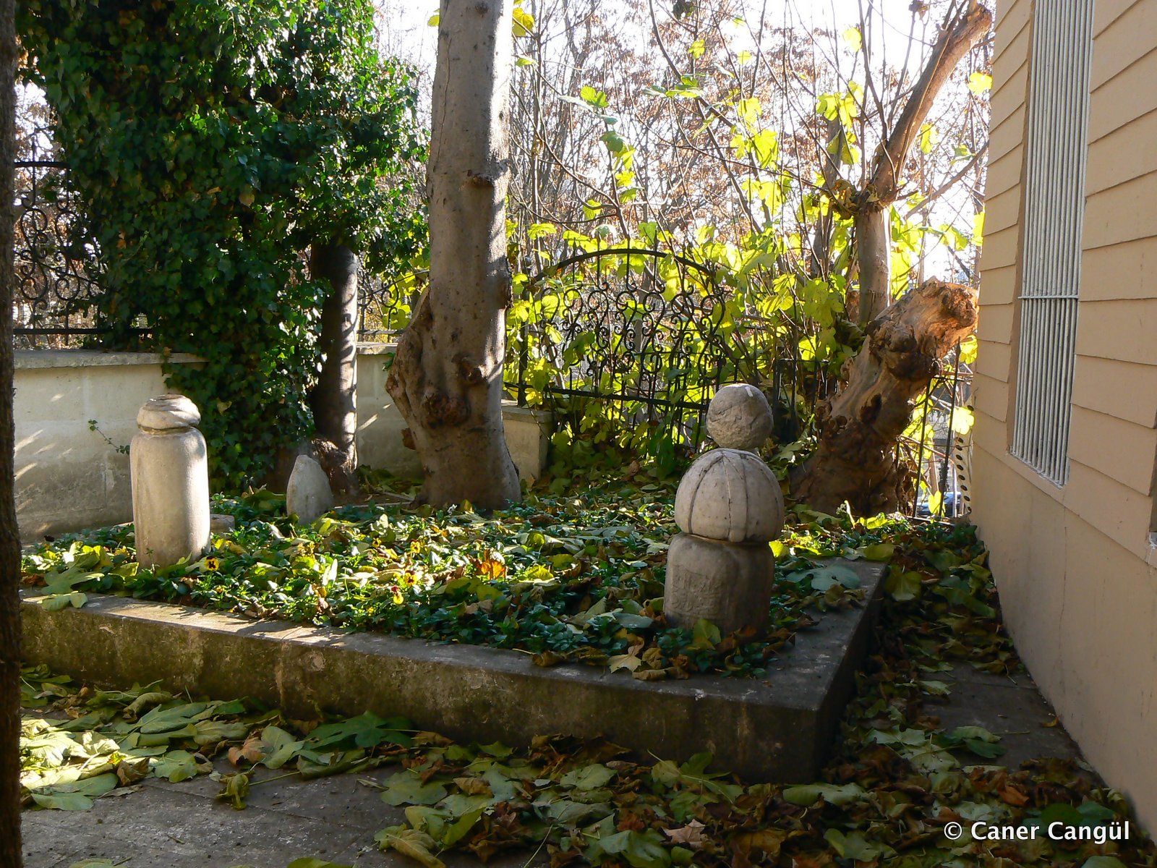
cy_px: 434
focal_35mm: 36
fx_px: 1203
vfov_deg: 39.7
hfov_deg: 51.4
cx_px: 578
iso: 100
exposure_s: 1/60
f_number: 8
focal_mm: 6
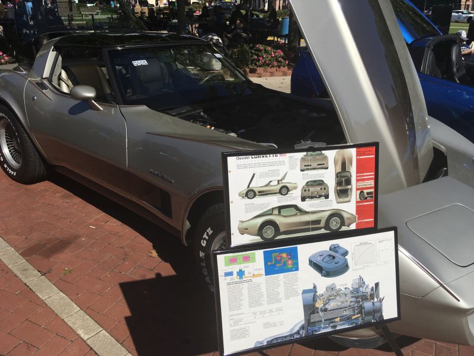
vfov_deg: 48.2
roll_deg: +0.0
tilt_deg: -19.9
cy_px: 178
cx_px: 237
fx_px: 397
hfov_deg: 61.7
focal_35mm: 29
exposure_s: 1/4049
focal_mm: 4.15
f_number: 2.2
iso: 25
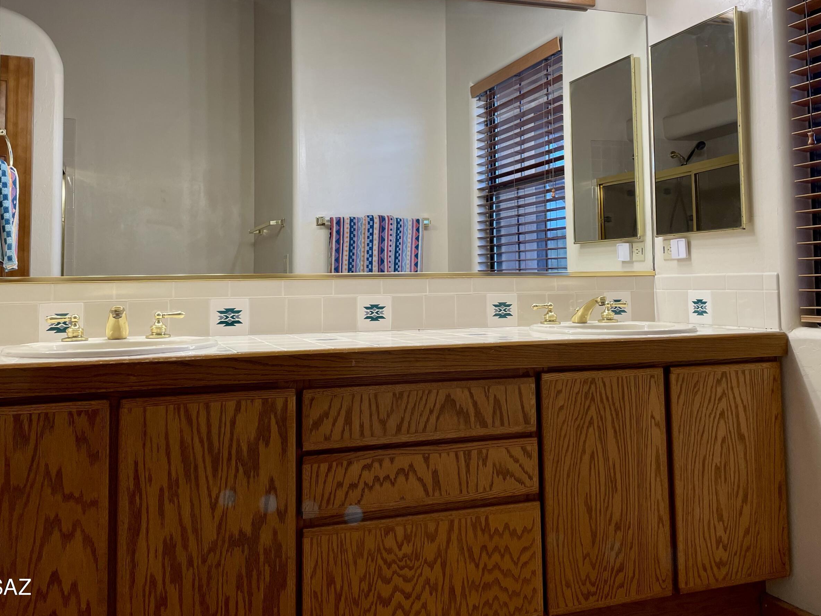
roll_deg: +0.9
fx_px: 783
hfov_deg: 55.3
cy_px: 232
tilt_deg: +3.2
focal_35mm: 33
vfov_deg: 42.6
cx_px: 393
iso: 64
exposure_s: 1/120
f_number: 1.6
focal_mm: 4.2
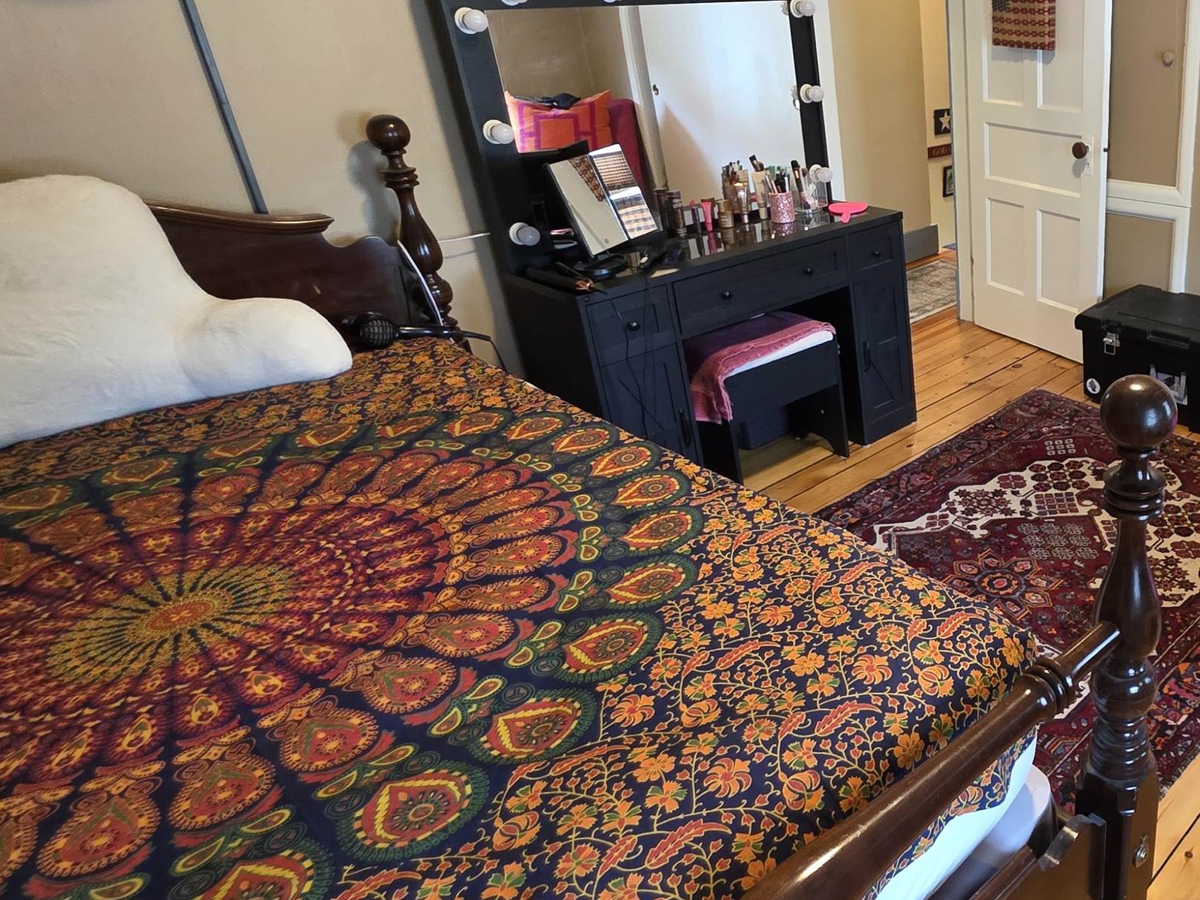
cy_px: 403
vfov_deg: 54.8
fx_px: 867
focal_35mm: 25
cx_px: 1018
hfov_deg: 61.4
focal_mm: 2.2
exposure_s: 1/60
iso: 320
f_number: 1.9
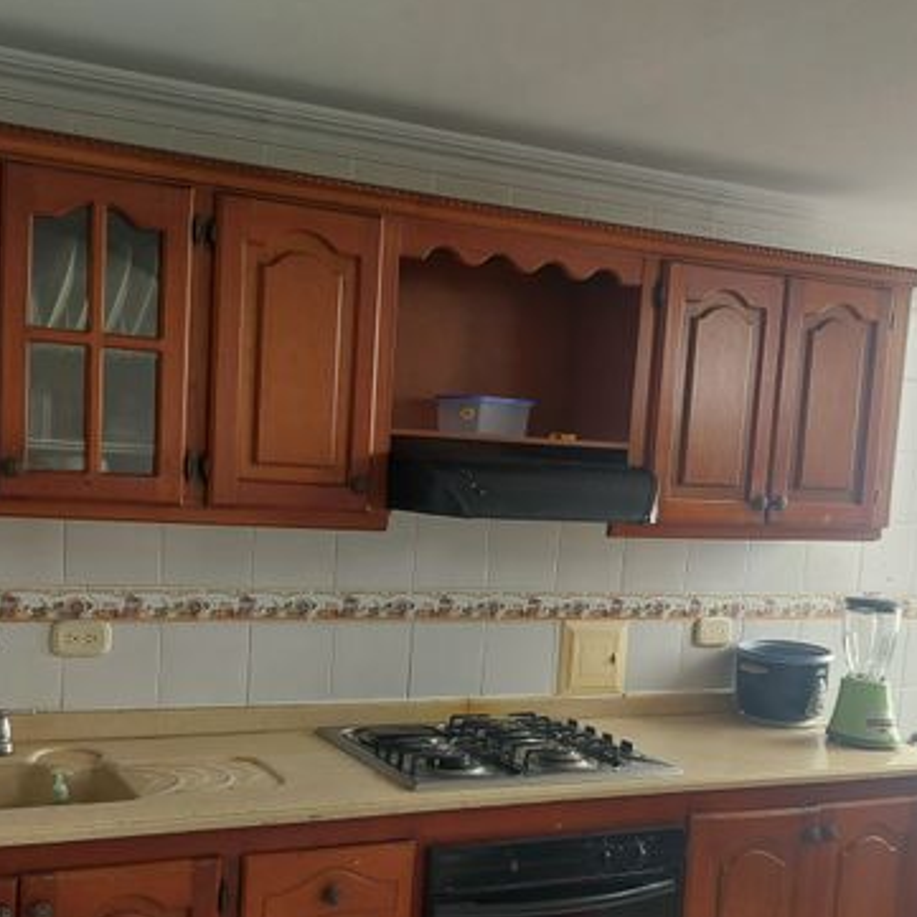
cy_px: 617
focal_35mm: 49
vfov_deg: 34.3
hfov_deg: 34.7
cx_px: 453
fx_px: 1469
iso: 40
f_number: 1.8
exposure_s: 1/60
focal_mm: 4.6
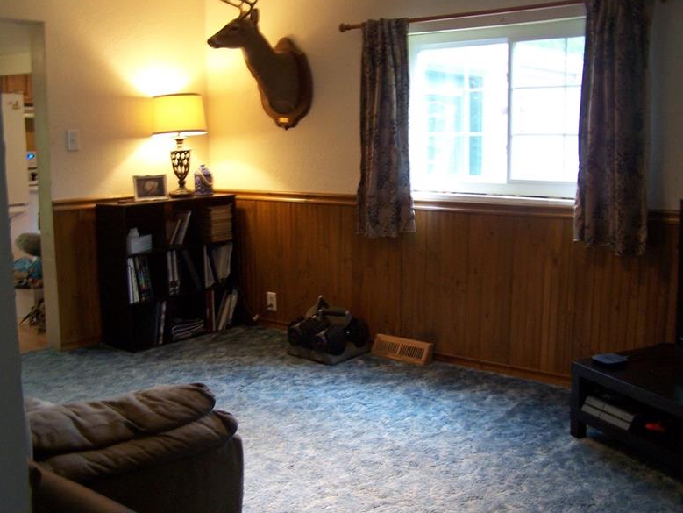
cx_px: 338
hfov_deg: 47.8
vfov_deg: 36.8
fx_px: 770
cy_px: 254
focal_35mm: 39
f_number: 2.8
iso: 140
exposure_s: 1/8
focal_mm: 6.3
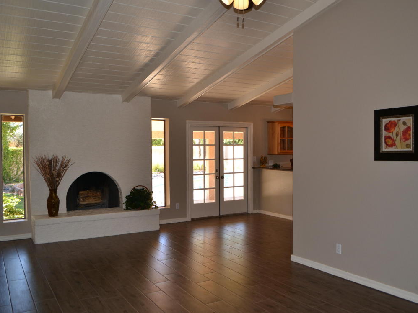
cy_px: 154
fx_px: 362
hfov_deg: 59.9
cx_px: 219
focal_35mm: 30
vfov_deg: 46.8
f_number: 4
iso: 220
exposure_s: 1/125
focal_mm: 18
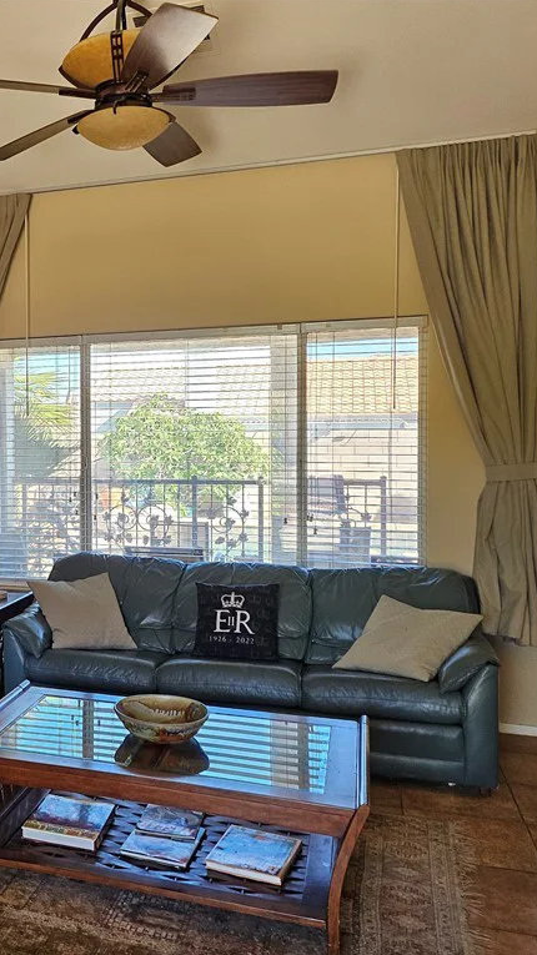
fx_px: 886
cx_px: -10
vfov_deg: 56.6
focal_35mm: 35
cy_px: 477
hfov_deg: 31.0
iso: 160
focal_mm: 5
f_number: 1.8
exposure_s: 1/180
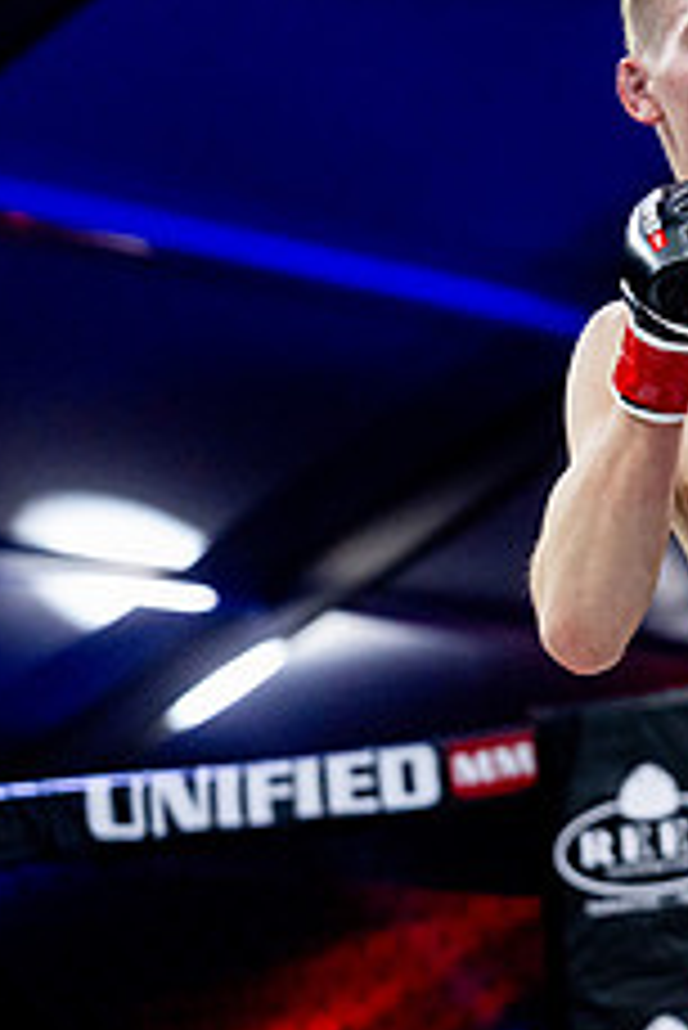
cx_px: 1268
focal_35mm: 177
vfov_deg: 11.6
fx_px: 5066
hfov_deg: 7.5
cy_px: 398
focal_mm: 70
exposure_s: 1/1250
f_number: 2.8
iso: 3200
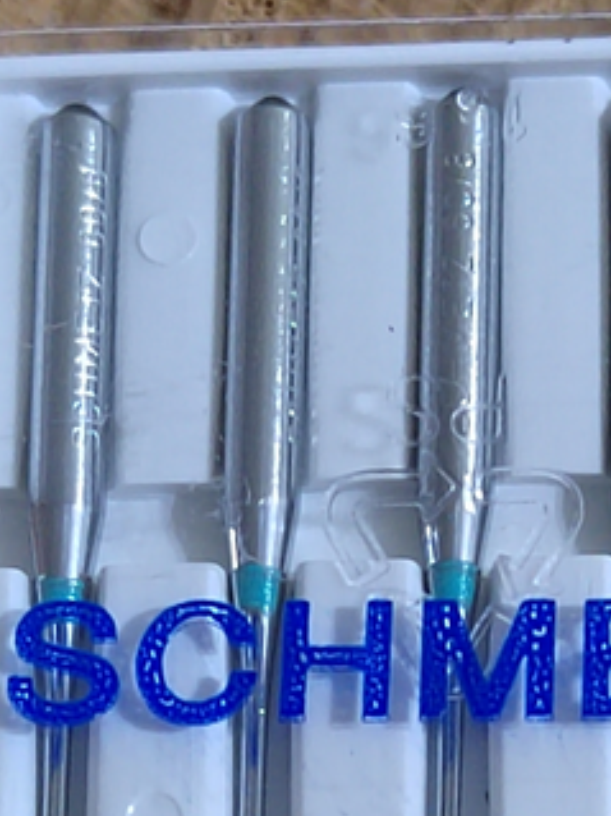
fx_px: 3391
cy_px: 820
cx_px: 469
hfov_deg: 10.3
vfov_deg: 13.5
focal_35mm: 144
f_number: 1.9
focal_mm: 5.52
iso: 2803
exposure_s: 1/50
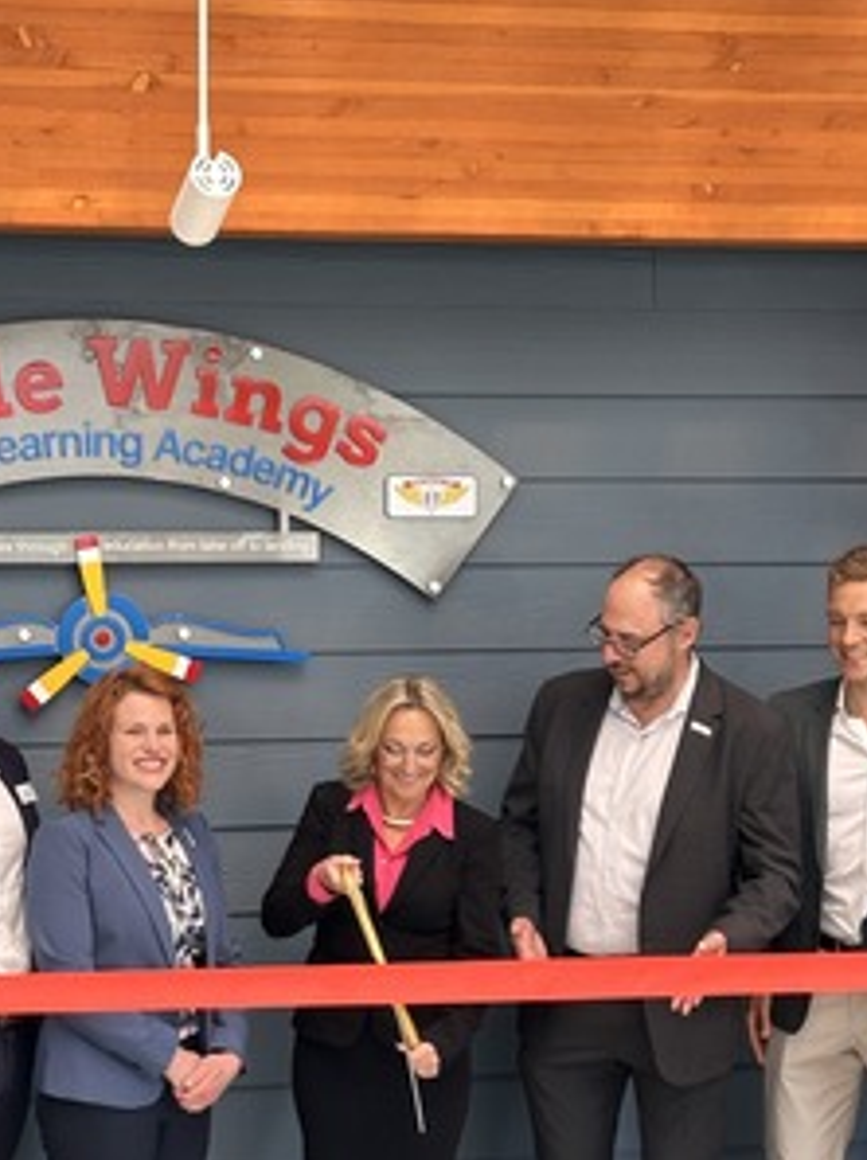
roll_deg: -0.1
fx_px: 2811
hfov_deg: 17.5
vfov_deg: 23.3
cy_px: 658
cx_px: 299
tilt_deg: -2.5
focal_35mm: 84
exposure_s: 1/121
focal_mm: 6.86
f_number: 1.78
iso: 50
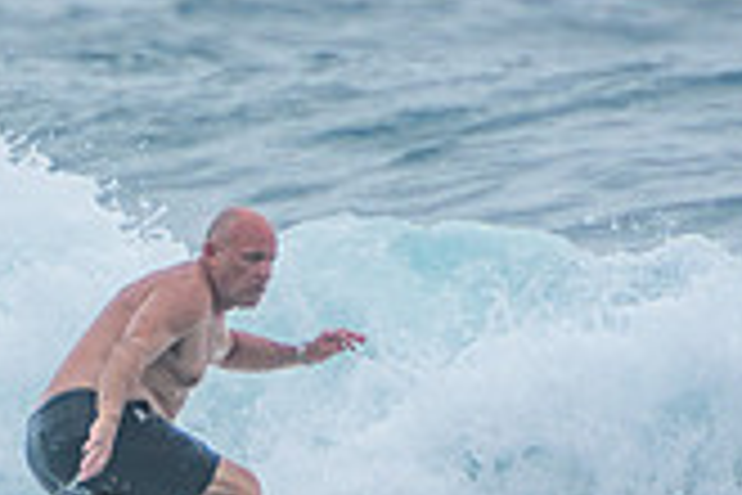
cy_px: 524
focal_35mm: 2110
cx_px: 58
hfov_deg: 1.0
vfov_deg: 0.7
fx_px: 43486
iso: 400
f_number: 5.6
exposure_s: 1/2000
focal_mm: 400
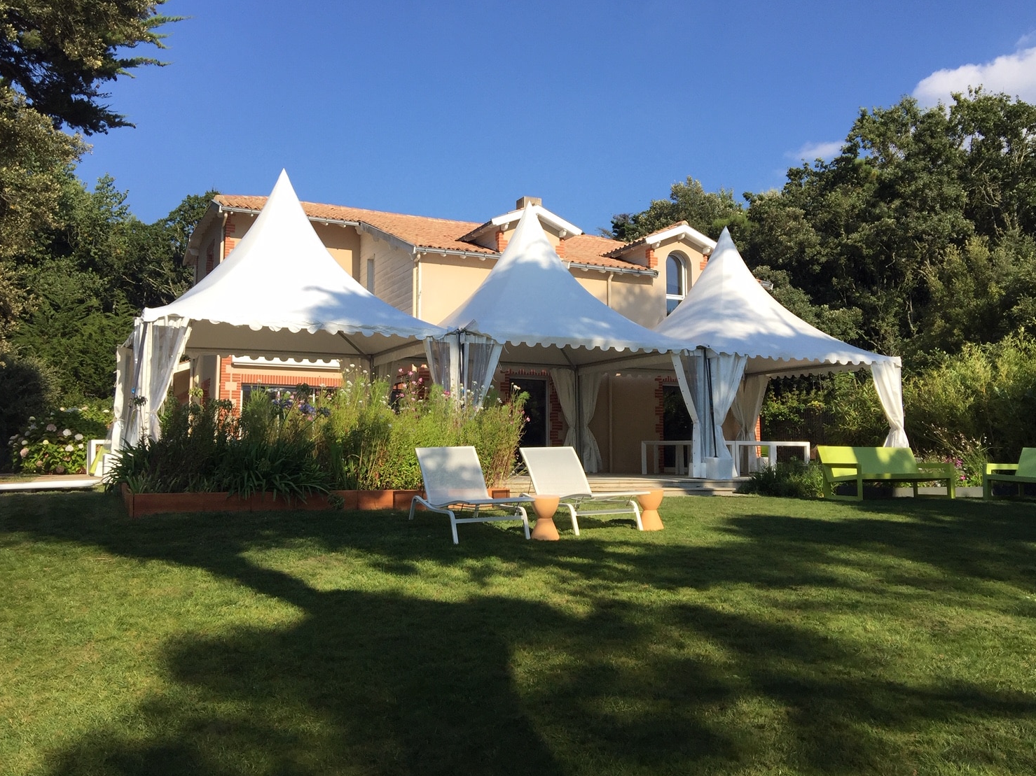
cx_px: 499
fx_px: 958
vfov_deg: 44.1
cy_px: 360
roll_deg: -1.4
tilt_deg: +6.5
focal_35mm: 32
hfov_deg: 56.8
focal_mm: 4.15
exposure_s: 1/2083
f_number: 2.2
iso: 32
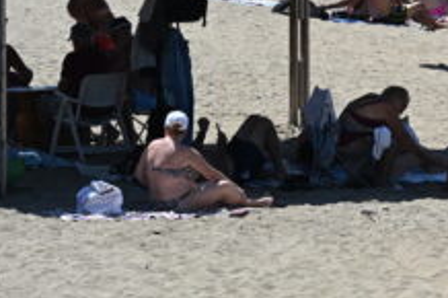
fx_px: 5795
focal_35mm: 466
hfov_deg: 4.4
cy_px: -174
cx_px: 678
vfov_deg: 2.9
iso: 100
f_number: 5.6
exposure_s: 1/800
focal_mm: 145
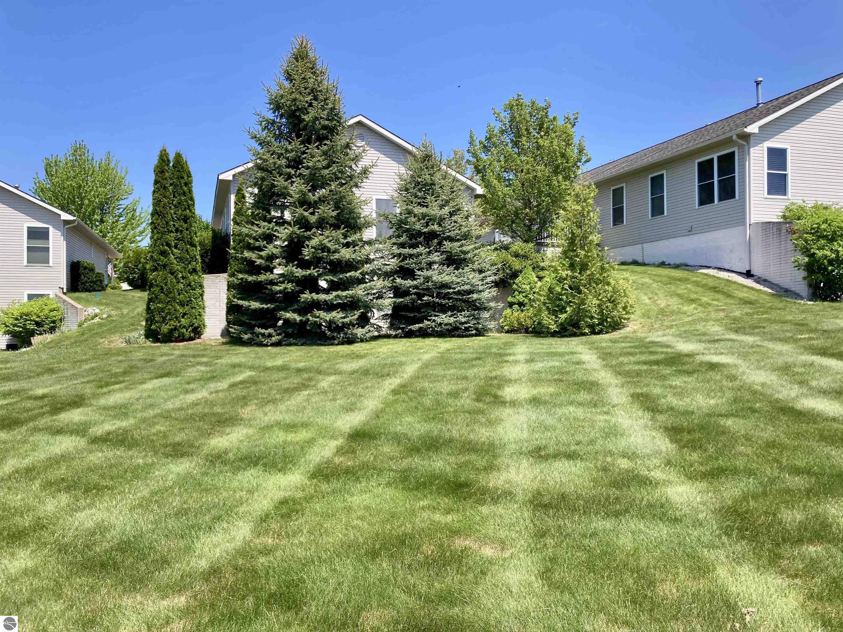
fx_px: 682
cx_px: 422
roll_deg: -0.2
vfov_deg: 49.7
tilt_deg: +1.8
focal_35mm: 28
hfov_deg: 63.4
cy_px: 316
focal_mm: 3.99
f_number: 1.8
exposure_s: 1/1230
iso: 20
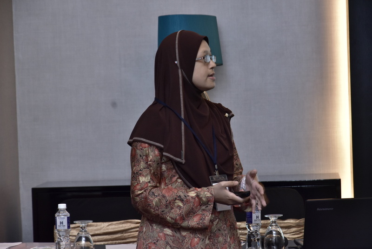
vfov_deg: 9.3
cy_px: 124
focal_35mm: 147
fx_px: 1519
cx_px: 186
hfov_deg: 14.0
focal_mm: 98
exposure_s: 1/50
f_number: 6.3
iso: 1000
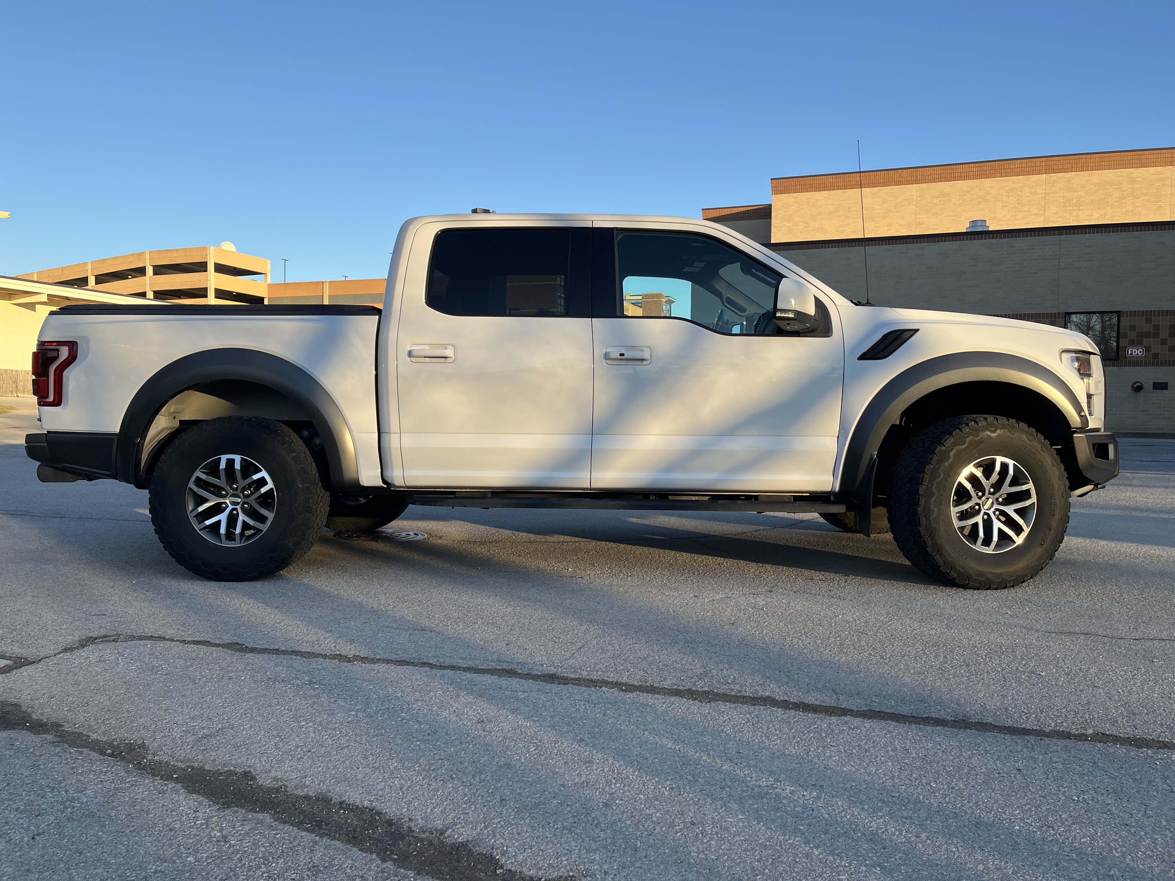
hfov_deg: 67.3
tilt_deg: -1.8
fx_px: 883
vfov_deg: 53.1
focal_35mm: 26
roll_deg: +0.1
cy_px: 440
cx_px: 588
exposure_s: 1/1066
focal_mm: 5.1
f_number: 1.6
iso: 50
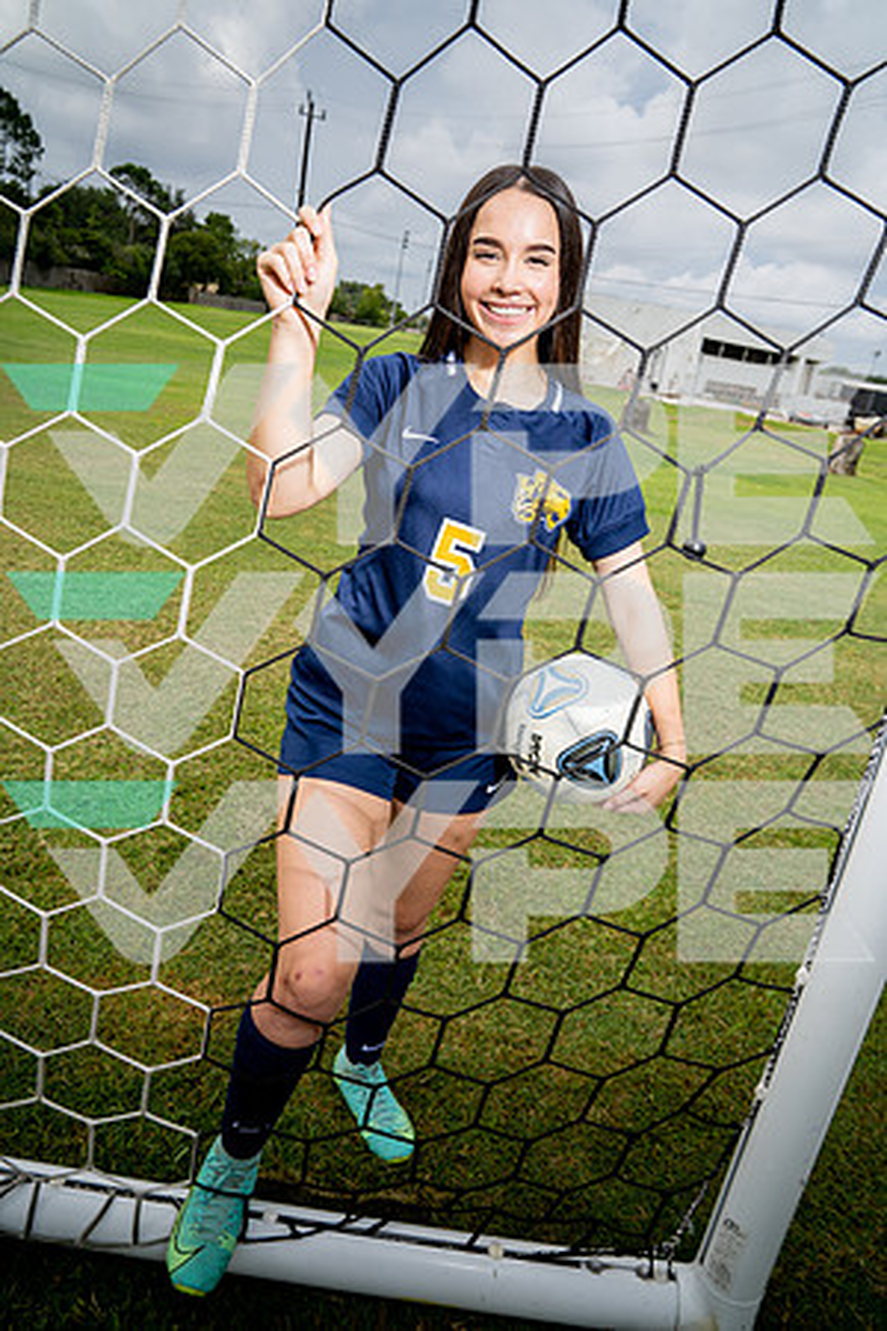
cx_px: 444
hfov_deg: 53.1
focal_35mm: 24
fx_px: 887
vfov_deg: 73.7
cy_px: 666
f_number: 6.3
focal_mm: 24
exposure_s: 1/250
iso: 100
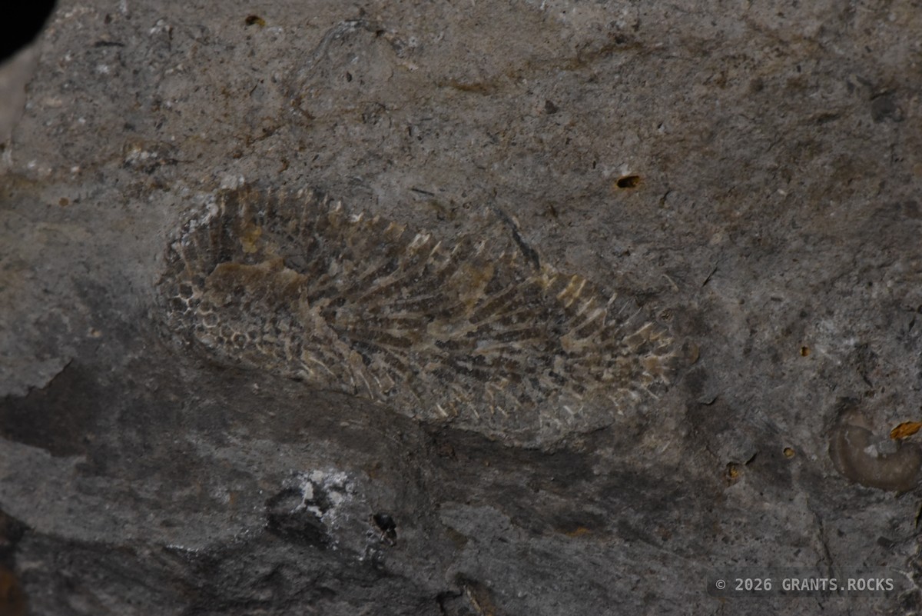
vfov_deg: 13.1
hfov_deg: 19.4
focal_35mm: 105
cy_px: 308
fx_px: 2690
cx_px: 461
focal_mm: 105
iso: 5000
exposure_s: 1/40
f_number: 20
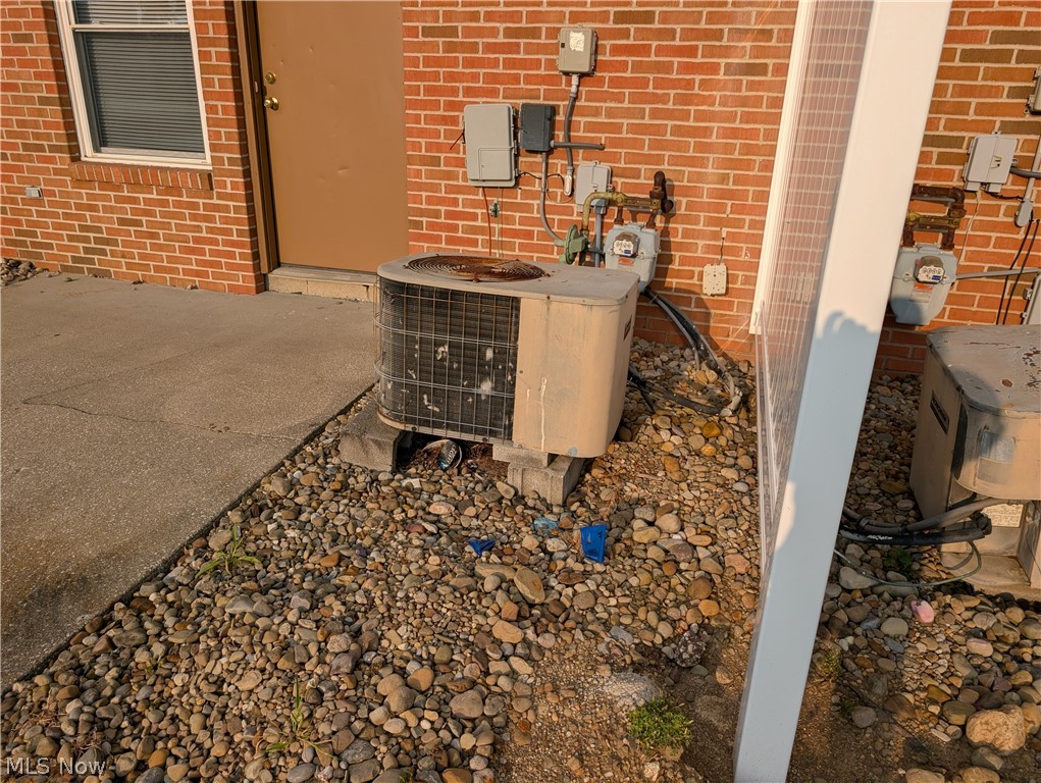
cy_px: 392
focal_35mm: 24
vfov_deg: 56.9
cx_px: 520
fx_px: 723
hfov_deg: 71.5
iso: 21
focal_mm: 6.9
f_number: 1.68
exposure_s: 1/1404
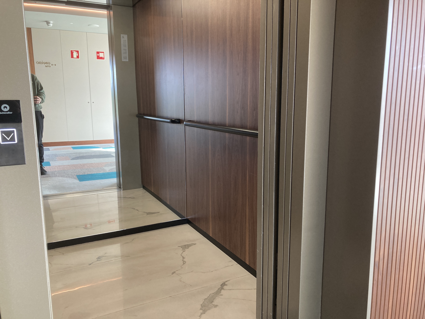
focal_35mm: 28
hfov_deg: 63.4
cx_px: 212
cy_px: 160
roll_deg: +0.2
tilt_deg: -8.1
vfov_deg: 49.7
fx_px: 344
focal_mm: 3.99
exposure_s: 1/60
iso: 100
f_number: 1.8
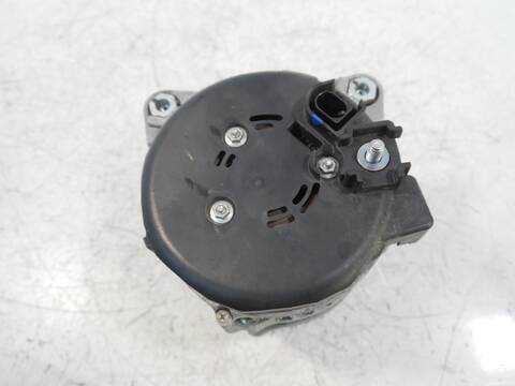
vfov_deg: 46.8
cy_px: 193
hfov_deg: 60.0
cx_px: 258
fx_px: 446
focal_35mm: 30
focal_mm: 15
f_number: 3.6
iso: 800
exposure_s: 1/60
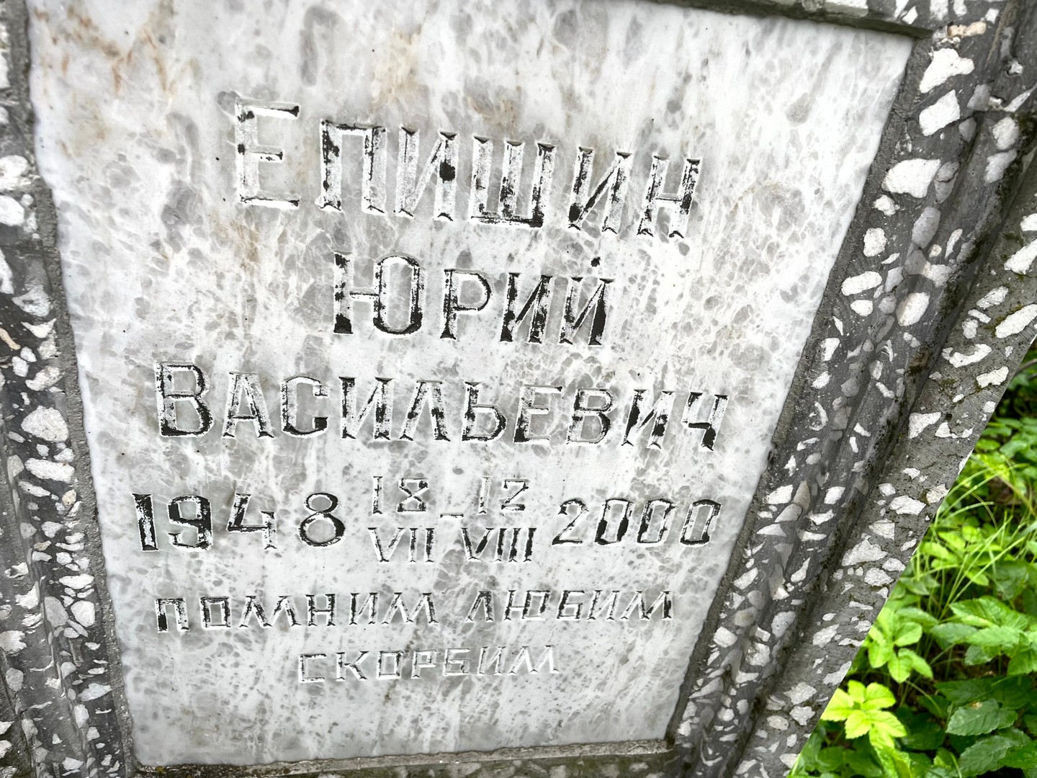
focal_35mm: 26
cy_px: 389
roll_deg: +0.3
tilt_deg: -34.1
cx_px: 518
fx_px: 779
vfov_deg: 53.1
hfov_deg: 67.3
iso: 32
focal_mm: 4.2
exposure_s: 1/121
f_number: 1.6
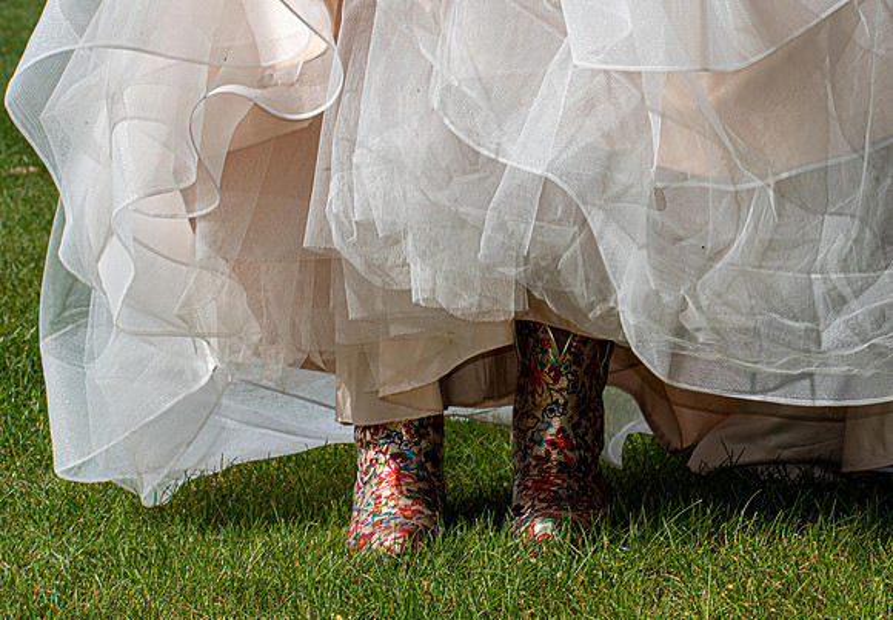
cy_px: 412
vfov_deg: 9.8
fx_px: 3610
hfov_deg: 14.1
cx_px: 532
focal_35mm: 144
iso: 100
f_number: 11
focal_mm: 70
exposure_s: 1/200
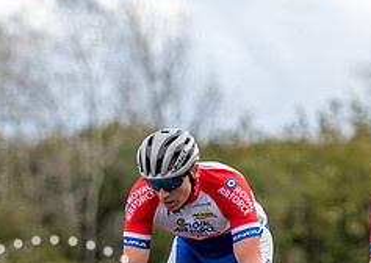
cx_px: 171
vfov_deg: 2.8
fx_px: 5434
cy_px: 254
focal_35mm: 517
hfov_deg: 3.9
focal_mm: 135
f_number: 2.8
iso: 160
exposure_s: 1/2500
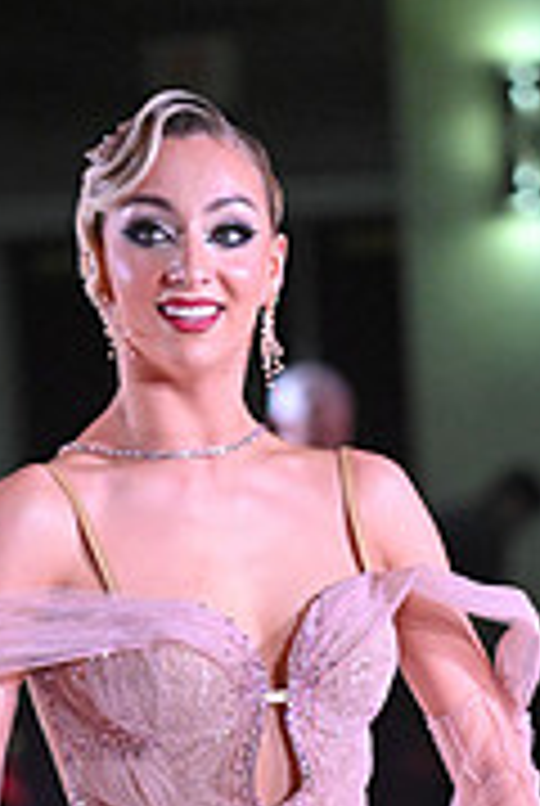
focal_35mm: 518
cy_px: 1157
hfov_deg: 2.7
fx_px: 11609
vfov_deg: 4.0
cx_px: 43
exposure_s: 1/400
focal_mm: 160
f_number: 5
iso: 5000
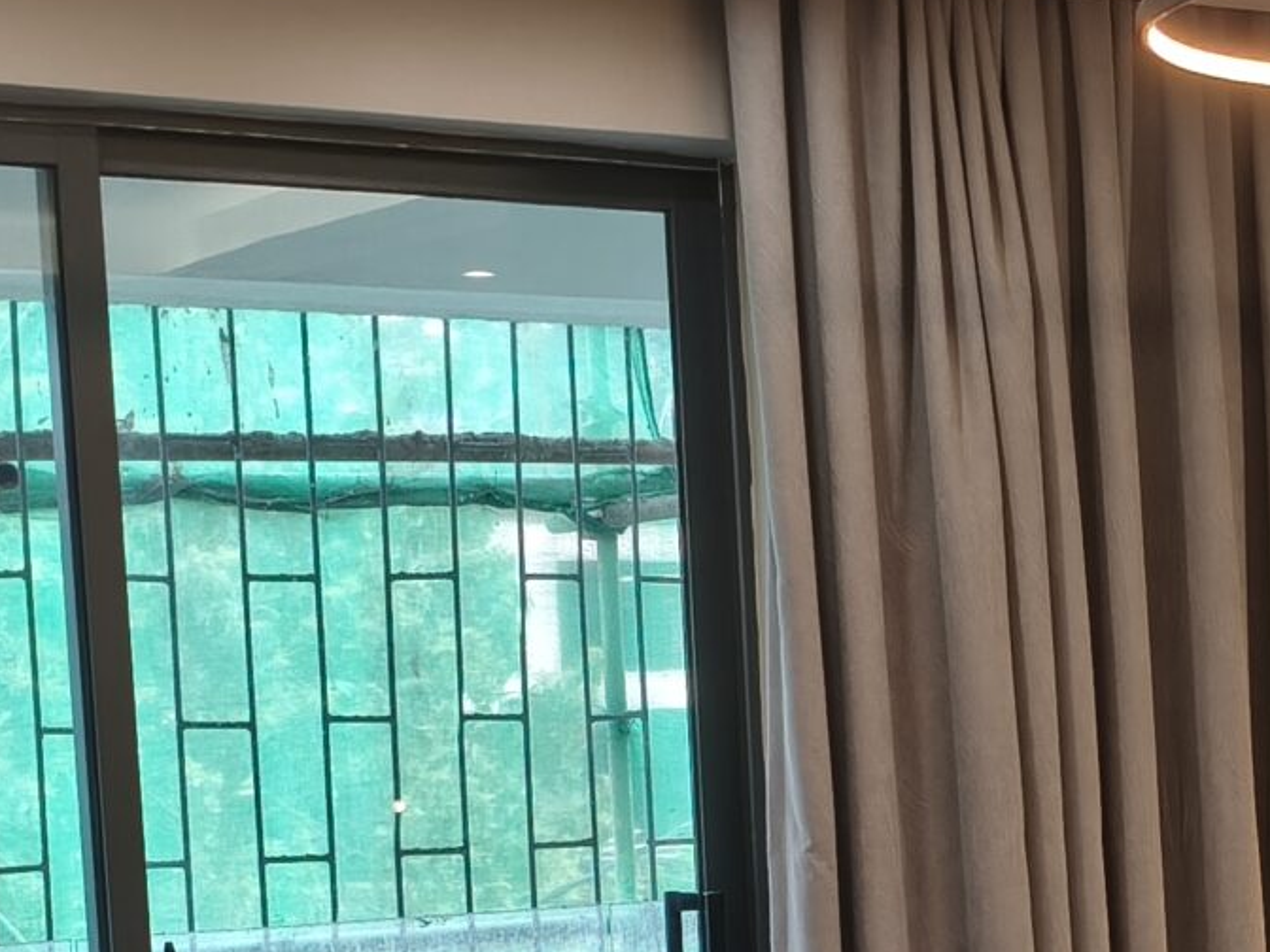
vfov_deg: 14.5
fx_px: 3632
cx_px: 1051
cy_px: 1124
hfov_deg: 19.6
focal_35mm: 99
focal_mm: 4.94
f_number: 1.5
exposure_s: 1/50
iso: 500
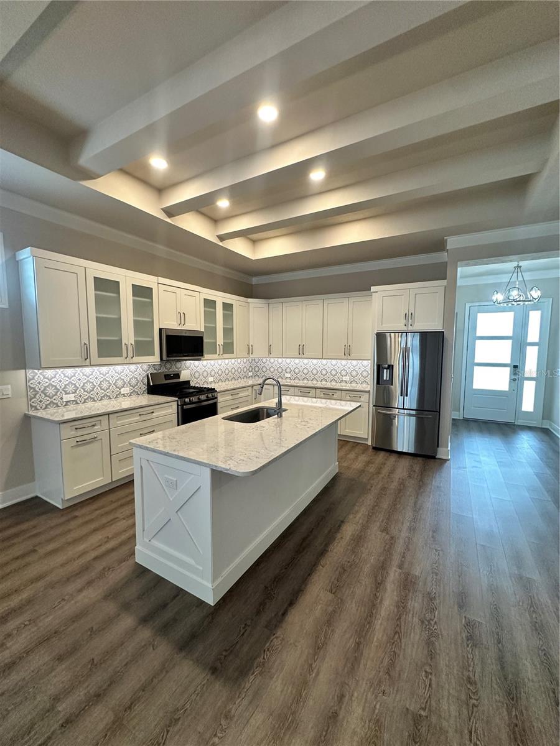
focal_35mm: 14
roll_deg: -0.7
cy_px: 373
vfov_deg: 102.1
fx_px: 302
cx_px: 280
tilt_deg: -4.5
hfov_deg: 85.7
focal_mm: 2.22
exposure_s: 1/120
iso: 200
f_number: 2.2
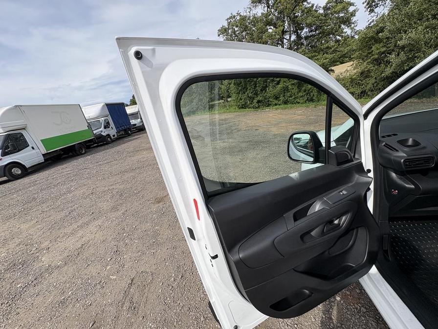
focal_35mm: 14
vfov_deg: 85.7
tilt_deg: -10.2
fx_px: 177
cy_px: 164
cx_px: 219
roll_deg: +3.9
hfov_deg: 102.1
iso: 64
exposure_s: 1/1217
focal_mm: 2.22
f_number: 2.2
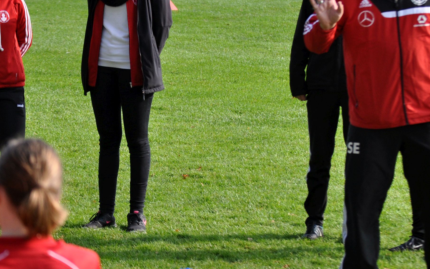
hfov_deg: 7.6
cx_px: 218
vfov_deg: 4.8
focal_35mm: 276
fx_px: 3234
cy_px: 97
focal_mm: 102
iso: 400
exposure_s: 1/800
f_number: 4.2
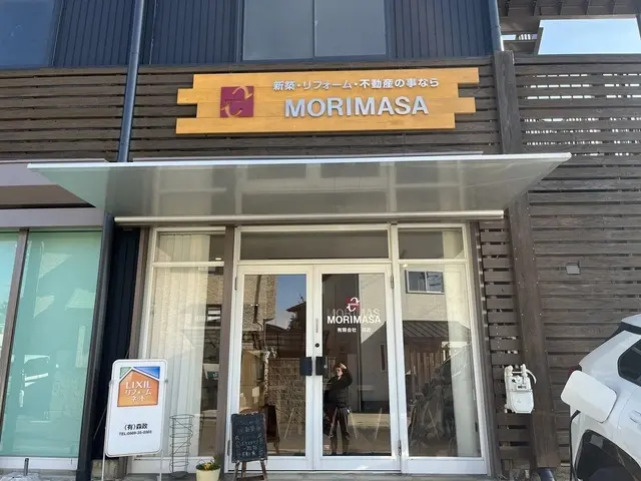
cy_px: 240
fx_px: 481
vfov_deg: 53.1
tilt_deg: +13.8
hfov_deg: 67.3
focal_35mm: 26
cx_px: 320
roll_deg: -0.1
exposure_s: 1/676
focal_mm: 5.1
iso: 50
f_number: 1.6
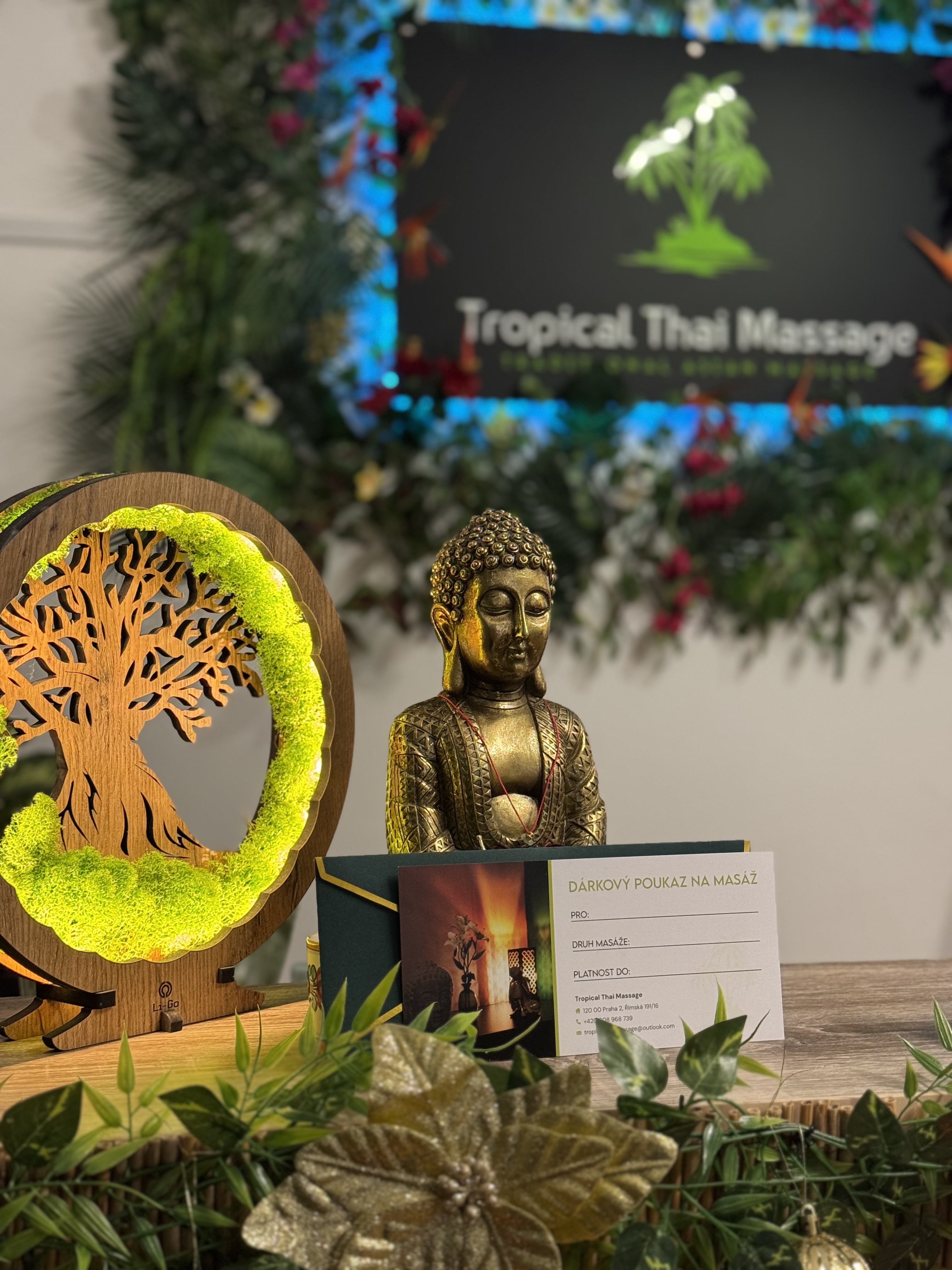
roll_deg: +0.4
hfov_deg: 30.3
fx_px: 1760
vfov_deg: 39.7
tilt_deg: -1.2
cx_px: 476
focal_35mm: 48
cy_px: 635
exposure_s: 1/39
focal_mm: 6.76
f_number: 1.78
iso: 320
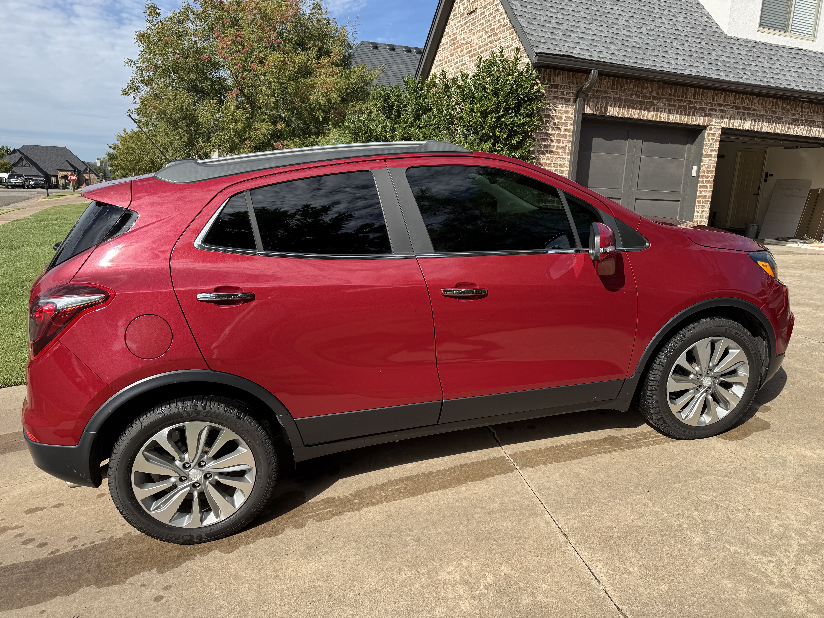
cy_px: 309
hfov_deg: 71.6
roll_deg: -3.5
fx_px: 571
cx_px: 412
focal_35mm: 24
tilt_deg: -10.6
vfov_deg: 56.8
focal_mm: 6.76
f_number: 1.78
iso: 80
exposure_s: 1/3279
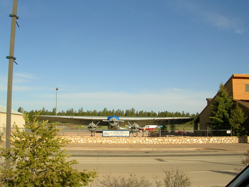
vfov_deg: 37.7
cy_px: 94
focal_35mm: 38
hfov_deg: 49.0
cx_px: 124
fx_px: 273
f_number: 5.6
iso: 50
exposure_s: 1/313
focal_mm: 5.8
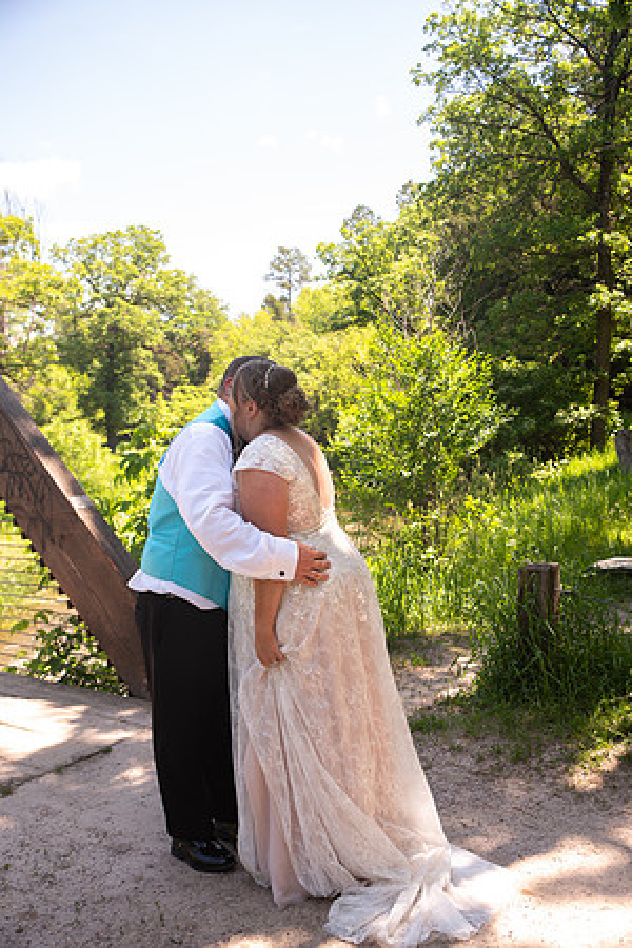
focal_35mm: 35
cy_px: 474
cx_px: 316
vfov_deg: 54.4
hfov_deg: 37.9
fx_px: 922
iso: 31
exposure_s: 1/125
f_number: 3.5
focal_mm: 35
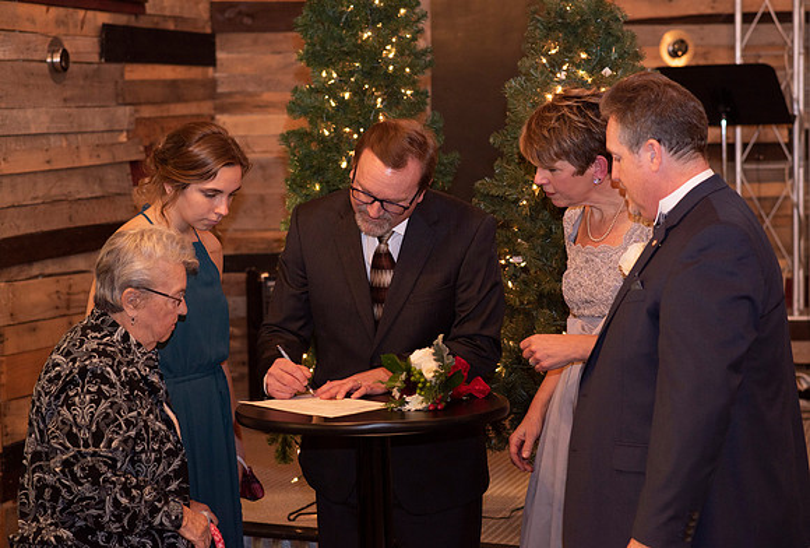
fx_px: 2062
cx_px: 401
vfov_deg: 15.1
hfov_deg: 22.2
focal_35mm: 91
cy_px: 256
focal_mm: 85
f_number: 3.5
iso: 500
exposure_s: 1/160
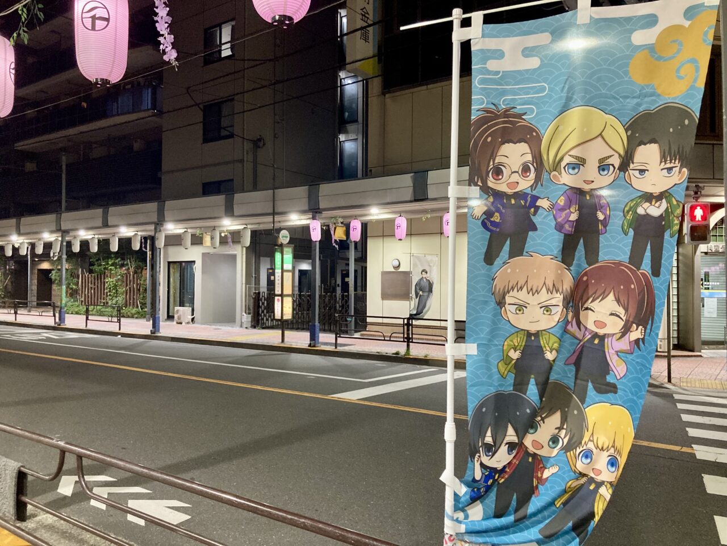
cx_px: 364
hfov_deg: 63.4
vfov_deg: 49.7
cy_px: 273
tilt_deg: +0.9
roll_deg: -1.2
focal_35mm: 28
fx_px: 588
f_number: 1.8
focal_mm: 3.99
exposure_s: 1/50
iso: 320
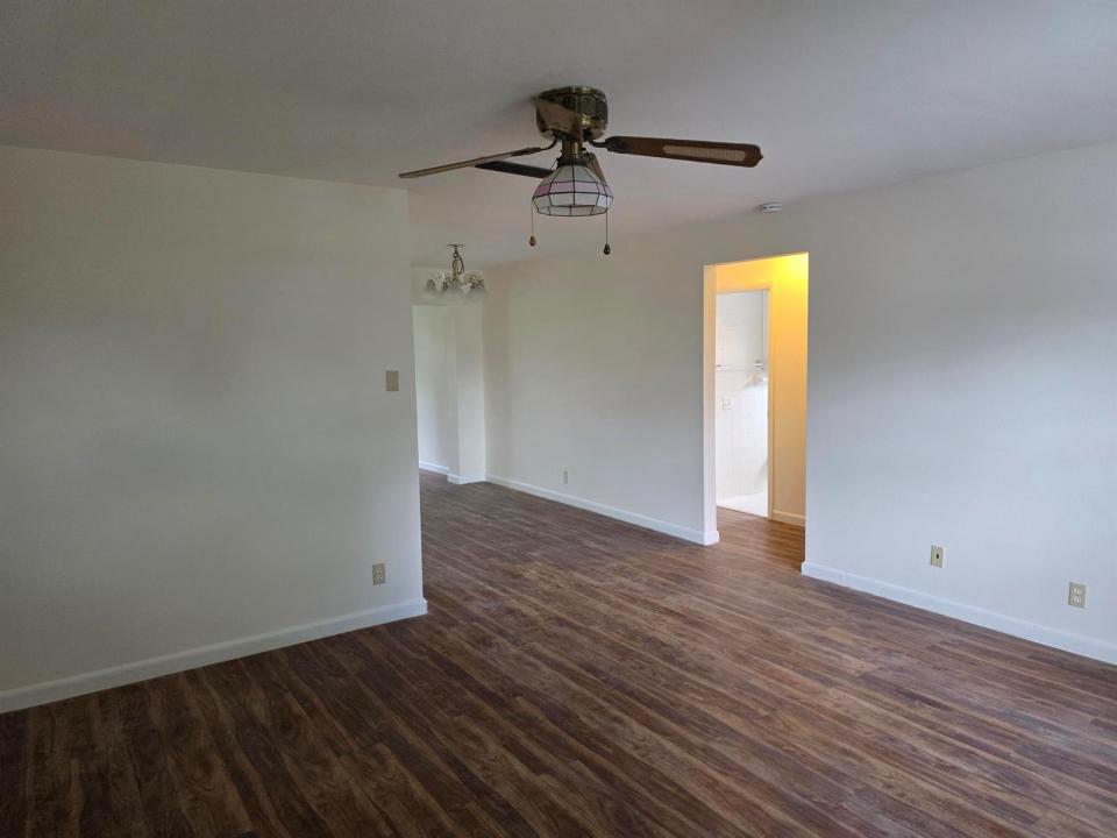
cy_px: 419
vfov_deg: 58.9
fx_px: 742
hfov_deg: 73.9
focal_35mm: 23
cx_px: 558
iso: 250
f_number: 1.7
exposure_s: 1/120
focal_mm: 6.3
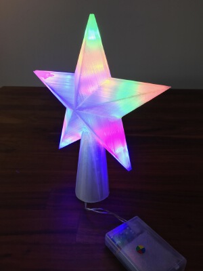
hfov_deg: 48.2
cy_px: 136
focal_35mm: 29
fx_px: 227
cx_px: 102
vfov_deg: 61.7
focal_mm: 4.15
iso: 32
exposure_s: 1/60
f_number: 2.2
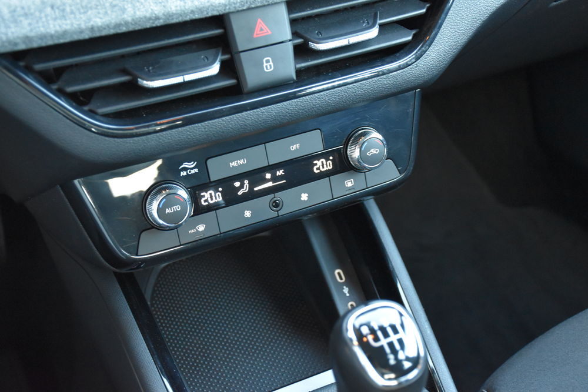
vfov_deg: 26.5
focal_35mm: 51
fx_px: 833
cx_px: 294
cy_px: 196
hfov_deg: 38.9
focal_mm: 34
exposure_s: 1/60
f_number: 4.2
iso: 3200
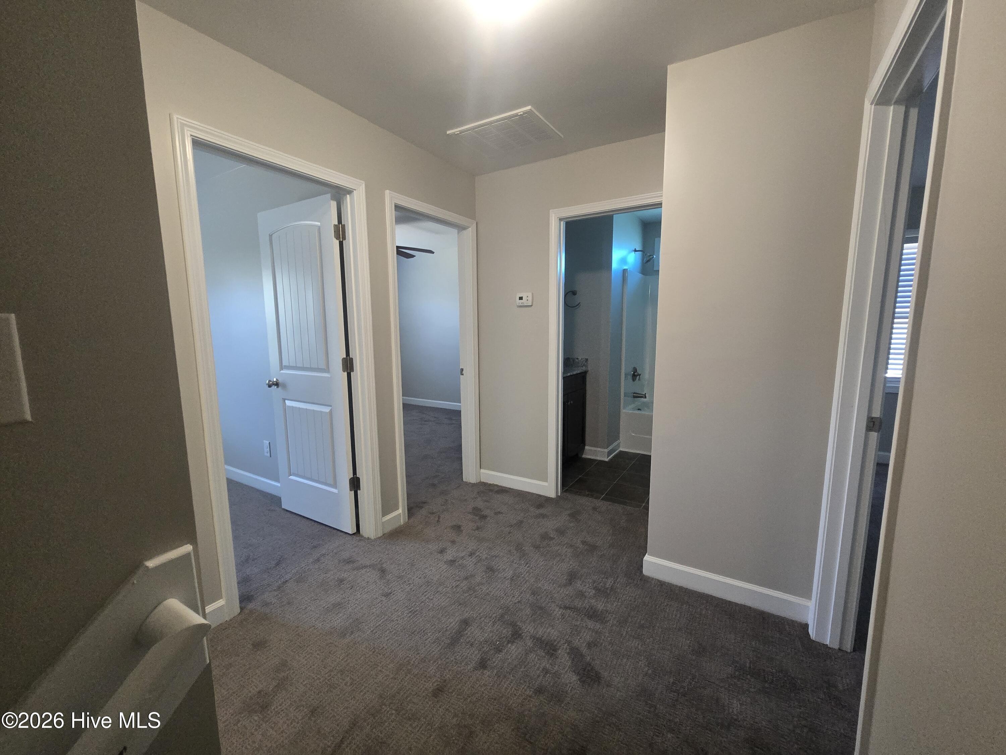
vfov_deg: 89.9
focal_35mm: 13
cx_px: 503
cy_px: 378
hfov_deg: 106.2
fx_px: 378
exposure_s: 1/60
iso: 640
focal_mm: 2.2
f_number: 2.2
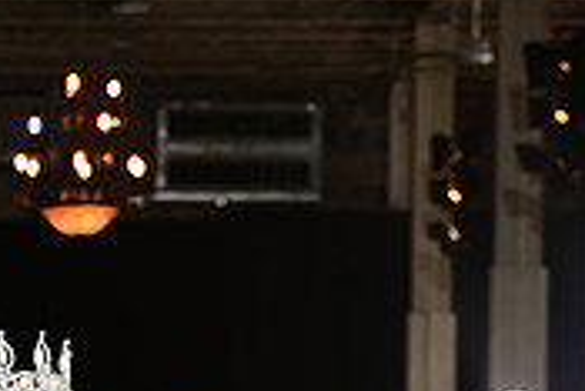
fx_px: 4960
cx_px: 13
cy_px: 922
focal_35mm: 305
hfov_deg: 6.7
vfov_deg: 4.4
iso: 1000
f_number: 6.3
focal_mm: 92
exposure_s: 1/125
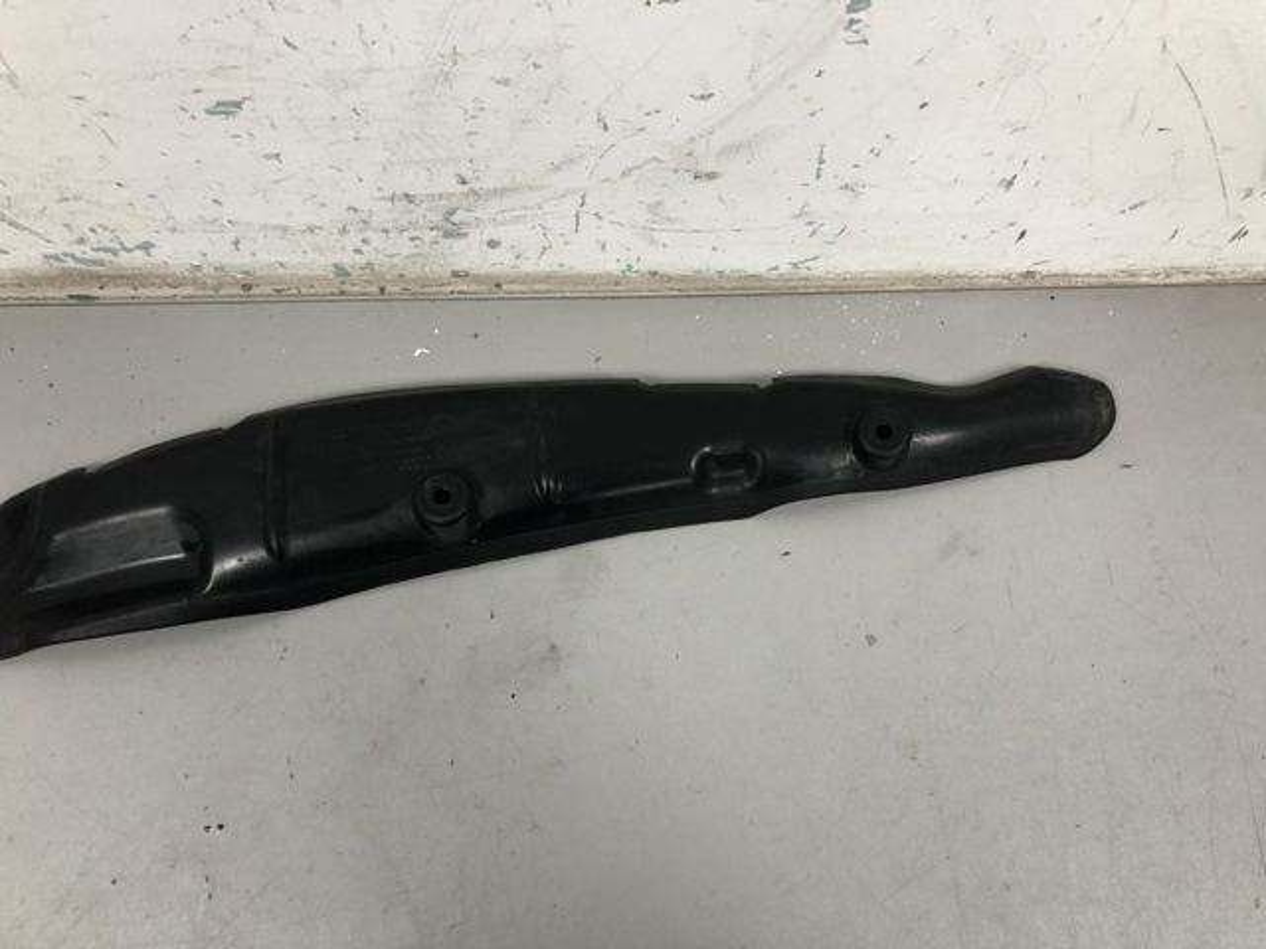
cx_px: 633
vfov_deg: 49.7
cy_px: 474
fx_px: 1024
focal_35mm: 28
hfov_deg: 63.4
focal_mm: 4
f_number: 1.8
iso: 40
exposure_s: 1/33
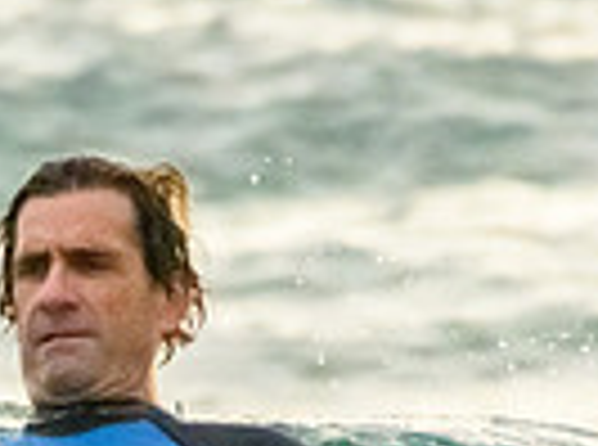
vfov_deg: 0.4
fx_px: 72498
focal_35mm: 4208
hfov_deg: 0.5
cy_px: 840
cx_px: -117
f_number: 11
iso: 22800
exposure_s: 1/4000
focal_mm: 1000
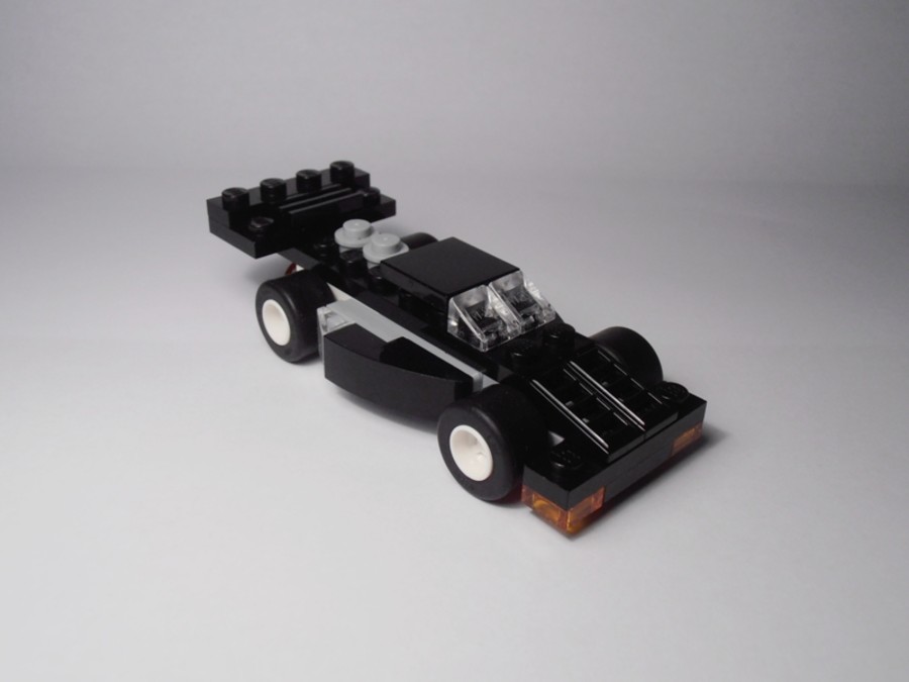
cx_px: 454
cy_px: 341
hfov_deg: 50.1
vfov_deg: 38.7
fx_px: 972
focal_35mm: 37
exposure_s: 1/100
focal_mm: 6.61
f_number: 3.9
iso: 80
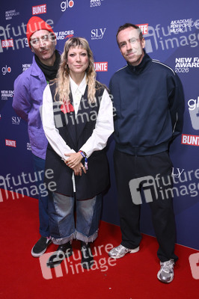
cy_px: 150
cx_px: 100
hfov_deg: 41.0
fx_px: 266
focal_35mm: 32
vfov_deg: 58.8
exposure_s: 1/250
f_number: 5.6
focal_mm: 32
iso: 1000
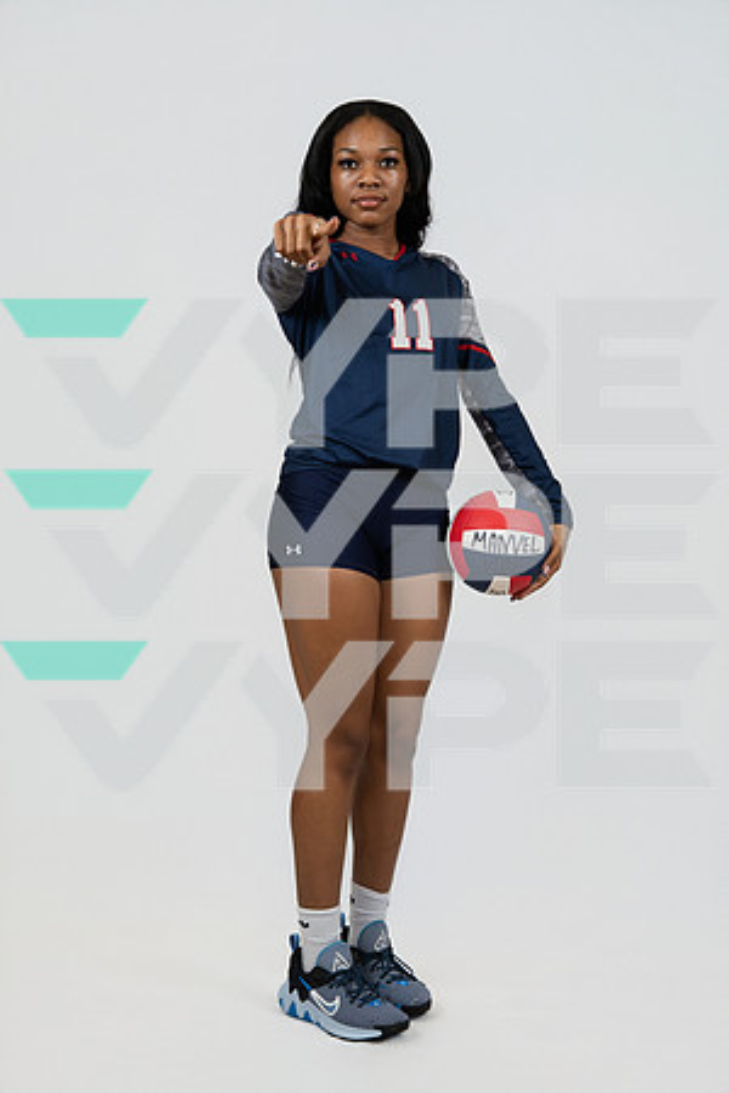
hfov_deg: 27.7
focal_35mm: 49
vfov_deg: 40.6
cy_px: 546
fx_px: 1479
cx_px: 364
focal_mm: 48.7
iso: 400
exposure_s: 1/125
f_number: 4
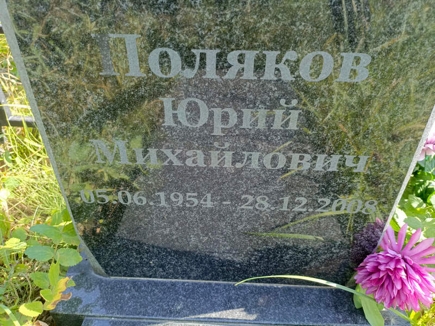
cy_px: 163
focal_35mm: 25
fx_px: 314
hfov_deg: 69.4
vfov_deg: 54.9
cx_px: 218
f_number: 1.69
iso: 141
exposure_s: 1/120
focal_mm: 4.76
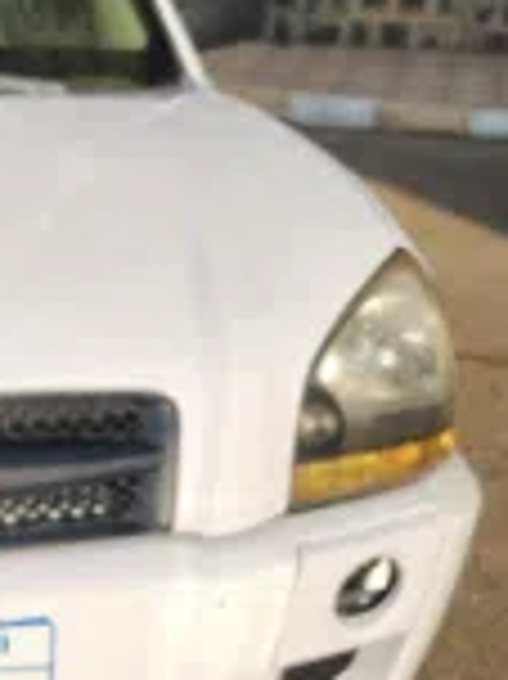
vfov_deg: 30.0
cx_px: -148
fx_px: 1195
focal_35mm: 61
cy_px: 644
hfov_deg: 21.7
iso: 12
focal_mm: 6.4
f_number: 1.8
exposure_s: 1/799
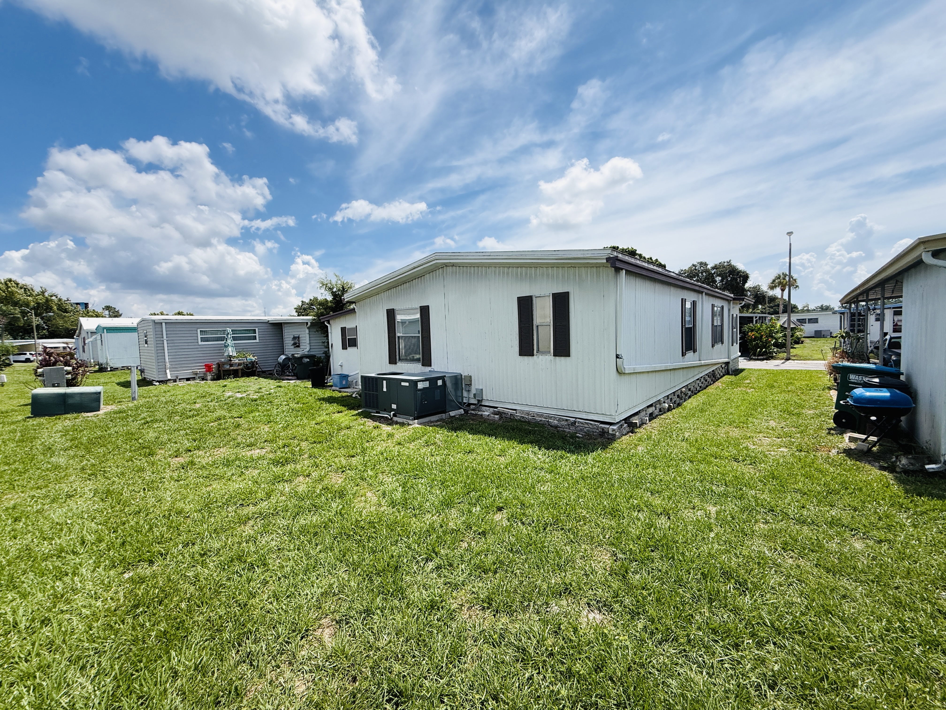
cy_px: 355
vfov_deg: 85.7
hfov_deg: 102.1
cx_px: 473
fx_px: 383
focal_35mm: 14
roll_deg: +2.4
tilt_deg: -3.8
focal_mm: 2.22
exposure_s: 1/2410
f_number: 2.2
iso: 50
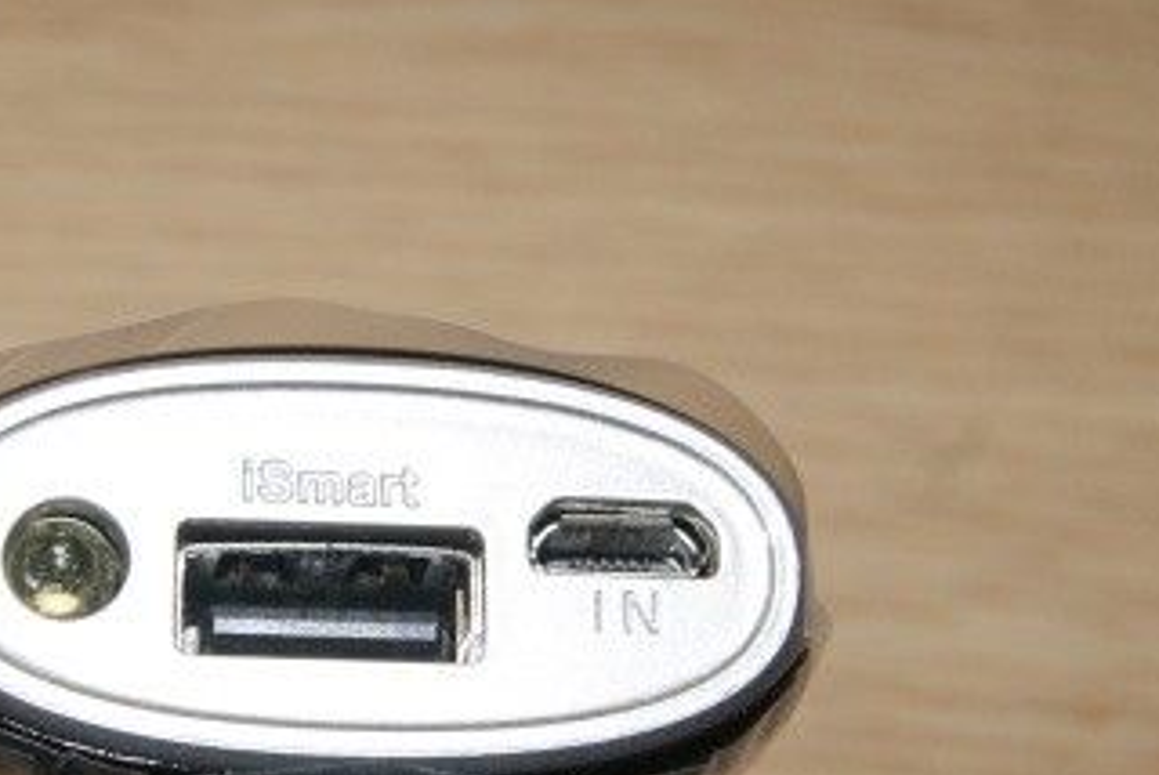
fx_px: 3383
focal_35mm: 105
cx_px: 313
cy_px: 529
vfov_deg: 13.0
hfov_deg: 19.3
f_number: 10
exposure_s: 1/60
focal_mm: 35
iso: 400
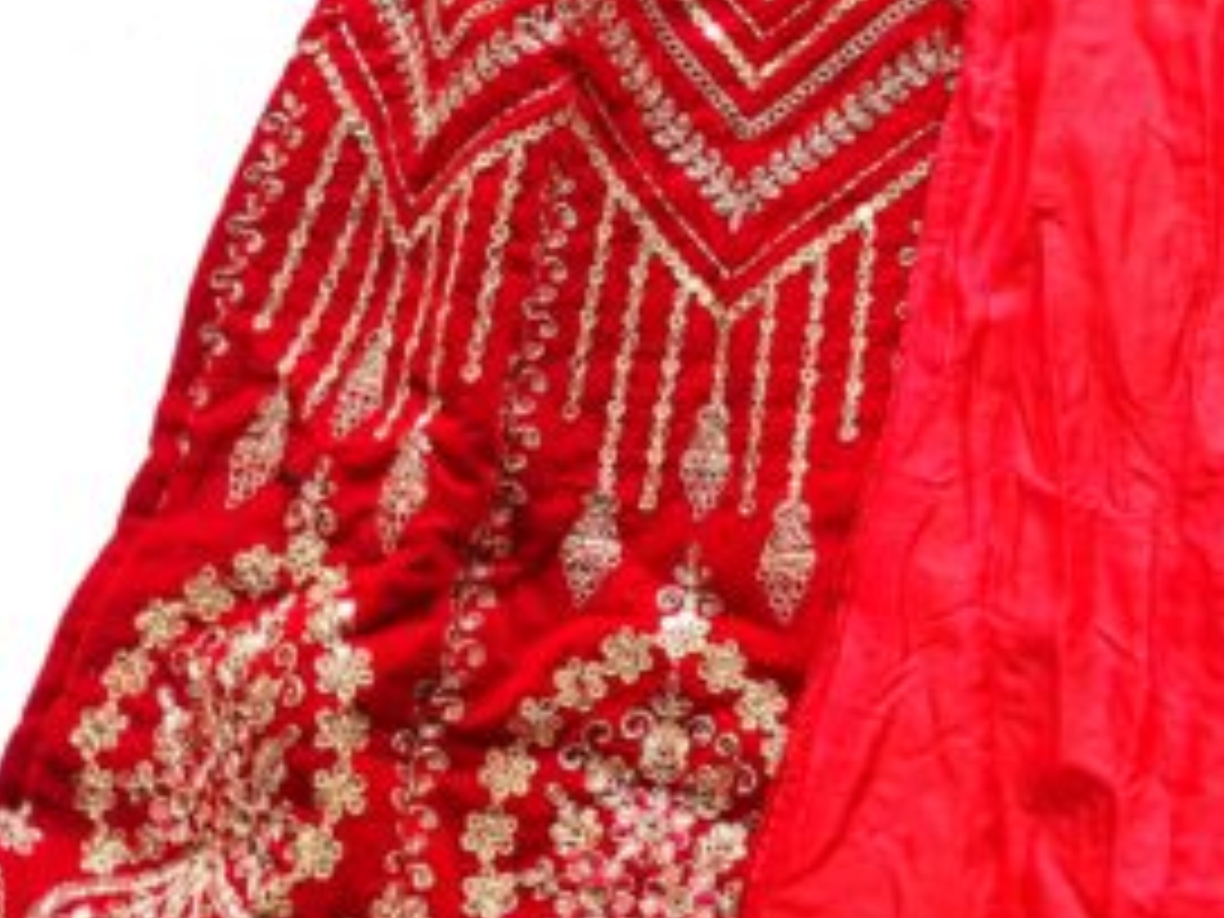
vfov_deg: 21.6
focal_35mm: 67
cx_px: 1269
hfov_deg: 27.1
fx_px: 2369
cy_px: 142
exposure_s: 1/120
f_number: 1.8
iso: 200
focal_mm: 5.4
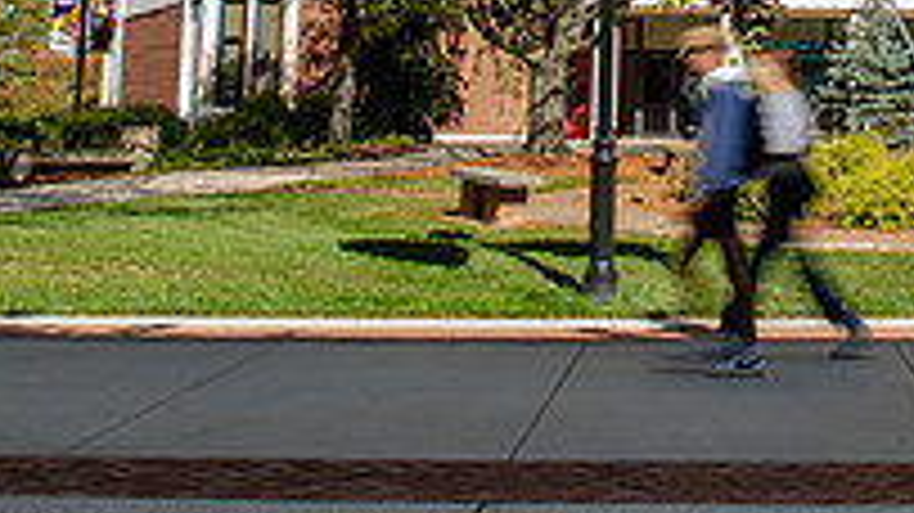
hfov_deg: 28.8
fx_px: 1744
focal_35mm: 72
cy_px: -182
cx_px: 720
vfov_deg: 15.8
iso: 31
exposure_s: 1/10
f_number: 18
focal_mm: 24
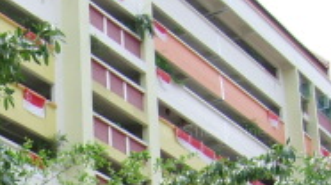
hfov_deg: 18.1
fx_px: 990
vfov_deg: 10.2
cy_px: 311
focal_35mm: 113
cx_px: -59
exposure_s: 1/250
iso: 50
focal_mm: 5.95
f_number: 5.8
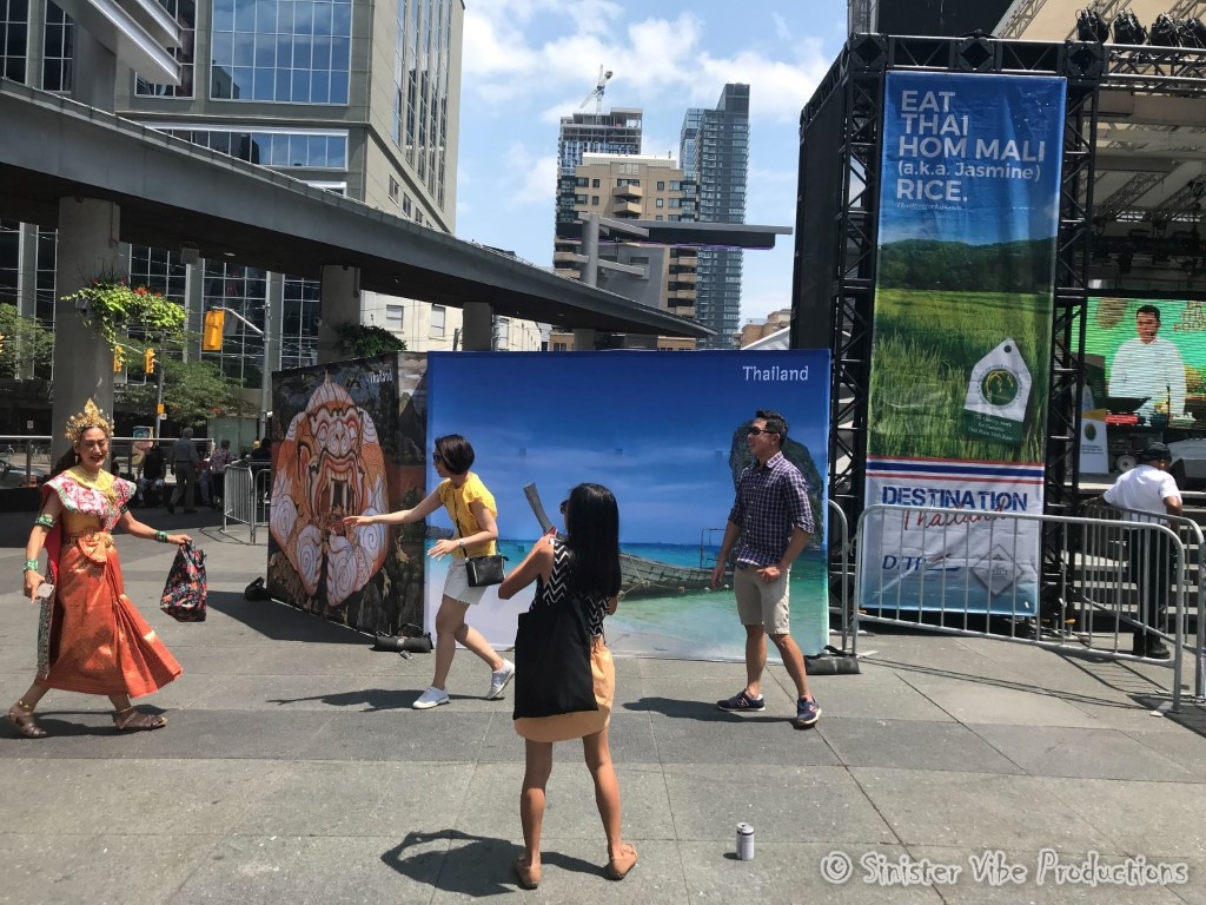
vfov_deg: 49.7
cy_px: 452
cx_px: 603
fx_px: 976
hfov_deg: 63.4
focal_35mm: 28
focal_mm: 3.99
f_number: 1.8
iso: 20
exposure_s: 1/1800
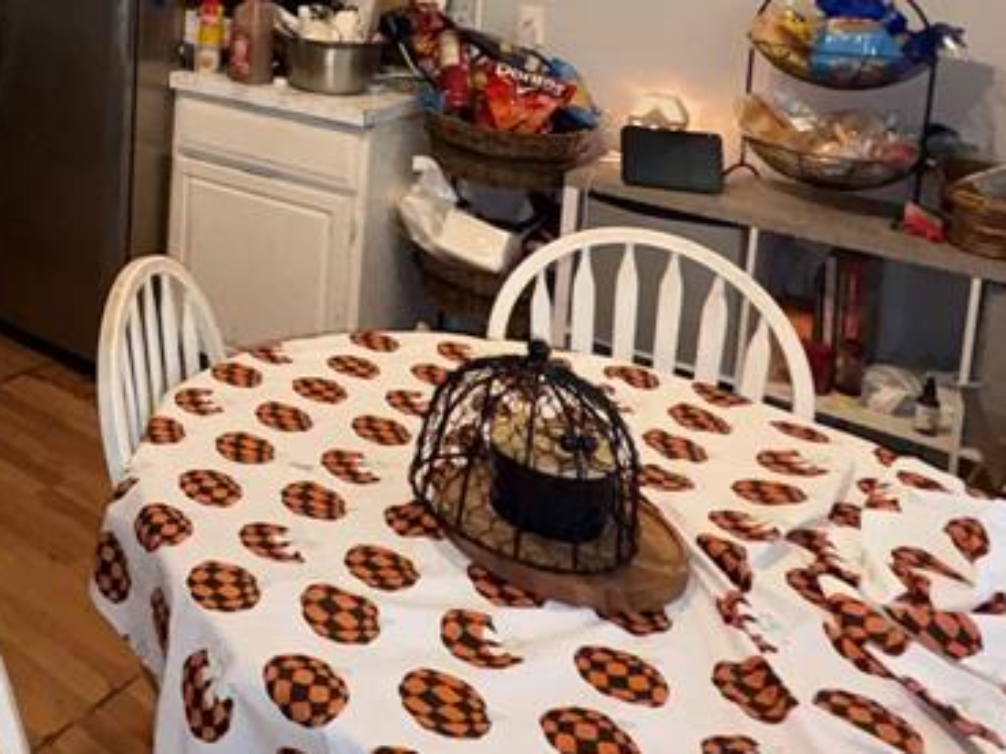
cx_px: -36
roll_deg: -1.4
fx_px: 1133
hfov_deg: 40.8
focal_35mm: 39
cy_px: -44
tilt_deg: -3.9
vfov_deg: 32.9
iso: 200
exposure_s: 1/60
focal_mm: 2.22
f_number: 2.2
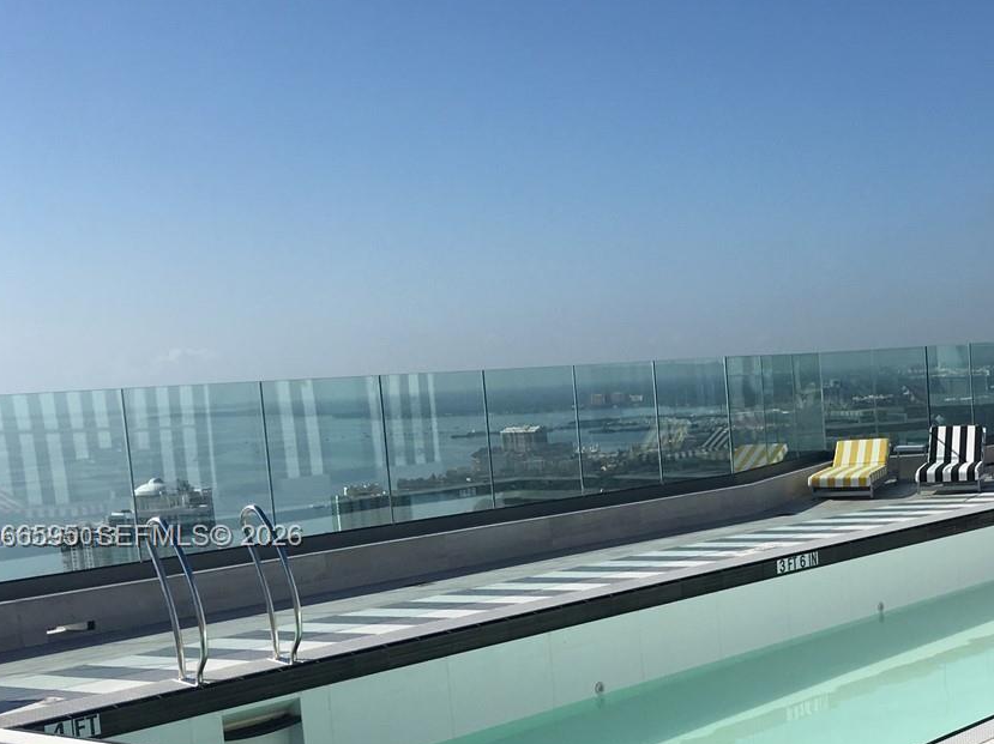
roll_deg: +3.3
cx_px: 888
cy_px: 538
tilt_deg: -6.9
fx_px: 1607
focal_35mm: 56
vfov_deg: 25.8
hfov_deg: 32.7
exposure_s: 1/3077
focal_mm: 4.15
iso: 25
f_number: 2.2
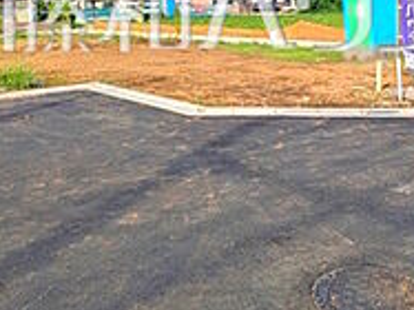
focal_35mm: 45
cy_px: 11
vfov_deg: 30.2
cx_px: 235
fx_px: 538
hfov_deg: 42.0
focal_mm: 1.83
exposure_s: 1/1203
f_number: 2.2
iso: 51
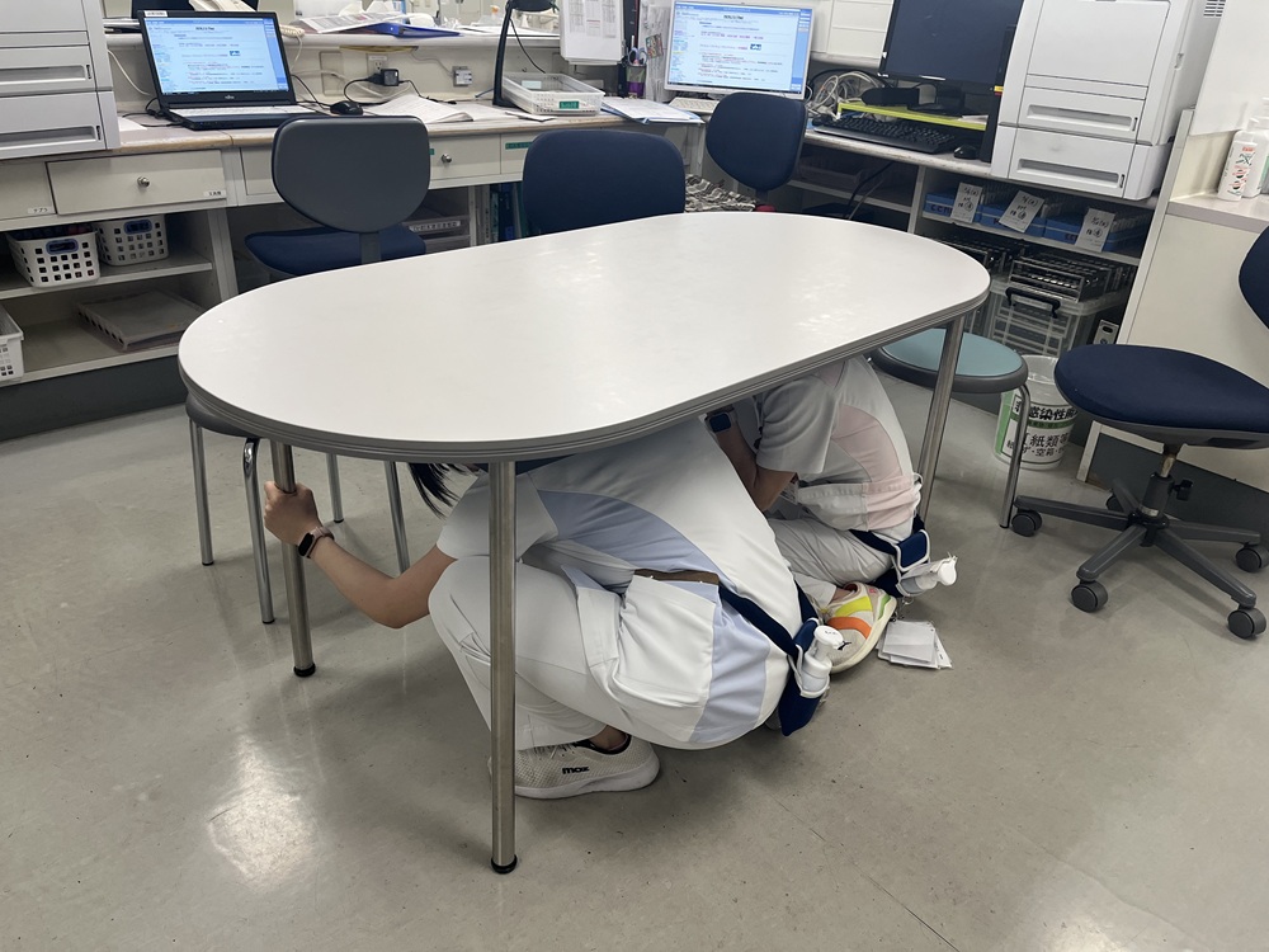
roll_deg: -3.1
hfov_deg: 67.3
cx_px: 634
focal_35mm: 26
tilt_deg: -27.8
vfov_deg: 53.1
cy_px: 476
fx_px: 953
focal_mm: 5.1
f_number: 1.6
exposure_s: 1/100
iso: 125
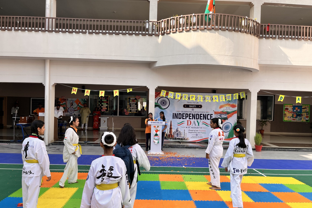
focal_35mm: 28
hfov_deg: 65.5
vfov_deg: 46.4
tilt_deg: -2.0
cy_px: 109
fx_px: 243
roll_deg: -1.7
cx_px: 152
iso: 50
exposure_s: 1/1066
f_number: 1.6
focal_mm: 5.1
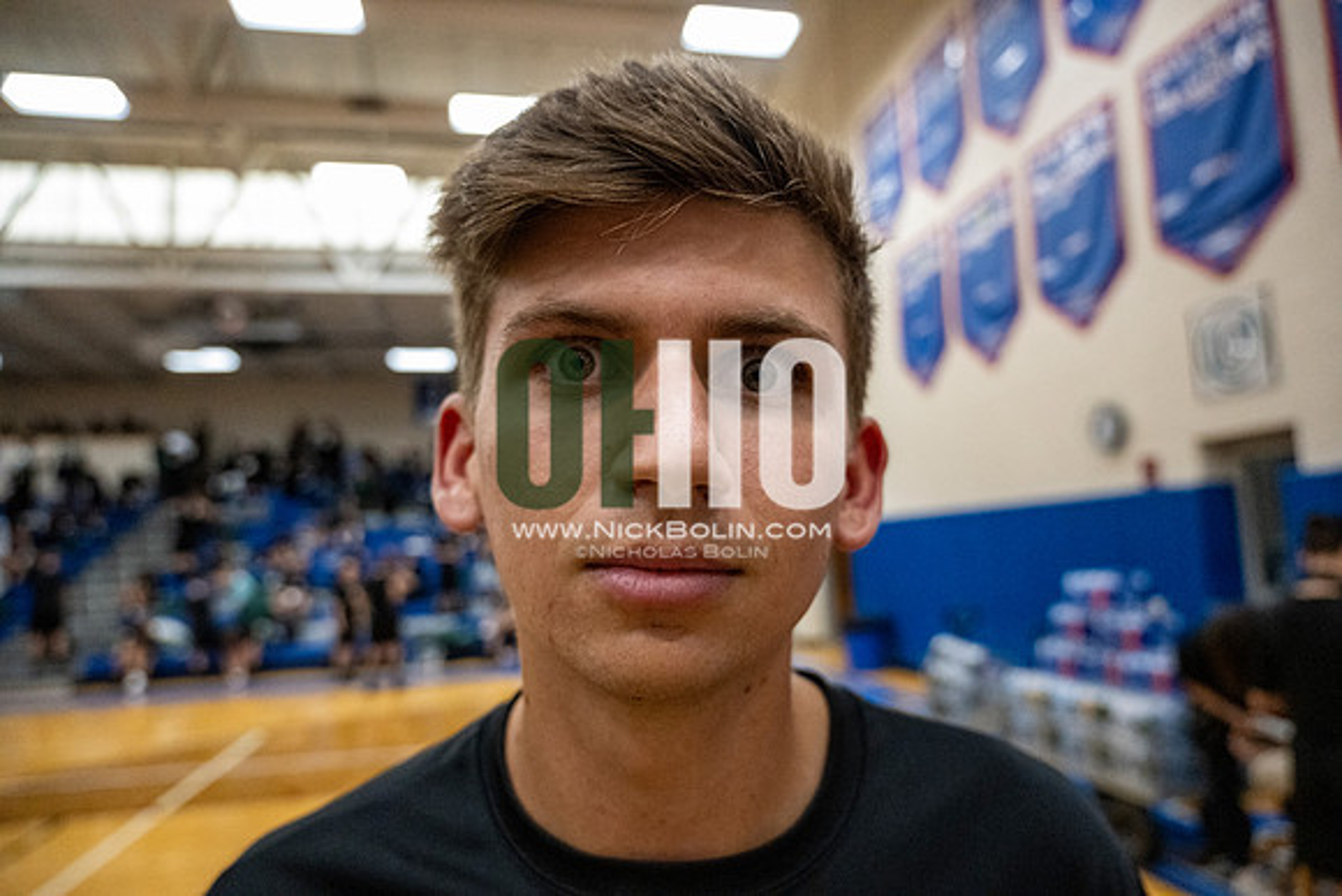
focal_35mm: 24
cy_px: 448
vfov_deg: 53.2
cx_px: 671
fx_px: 895
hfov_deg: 73.7
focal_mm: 24
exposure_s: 1/800
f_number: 4
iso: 8000
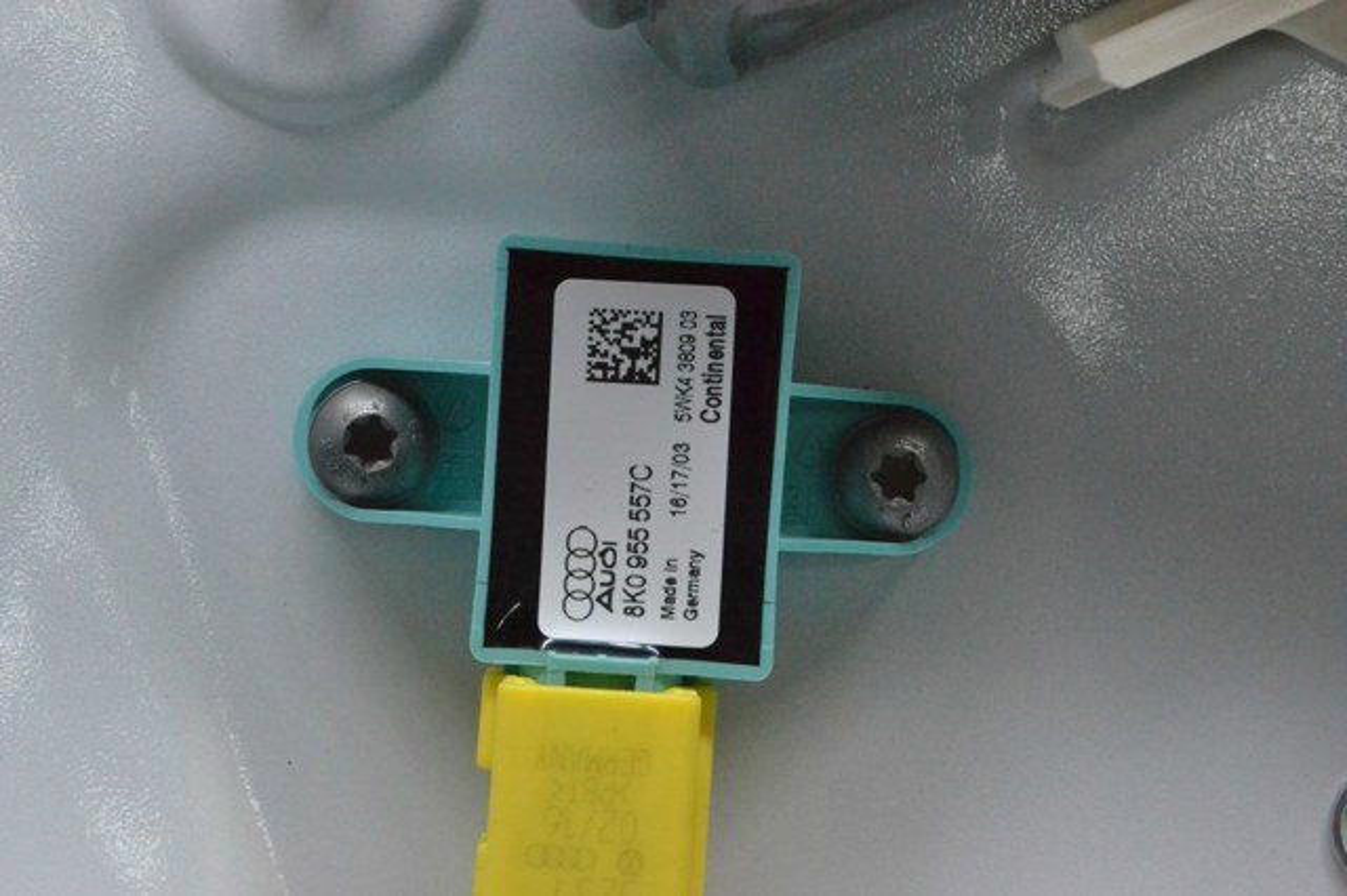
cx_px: 674
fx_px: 3085
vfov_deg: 16.5
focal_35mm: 82
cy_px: 448
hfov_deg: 24.6
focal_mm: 55
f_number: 14
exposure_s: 1/125
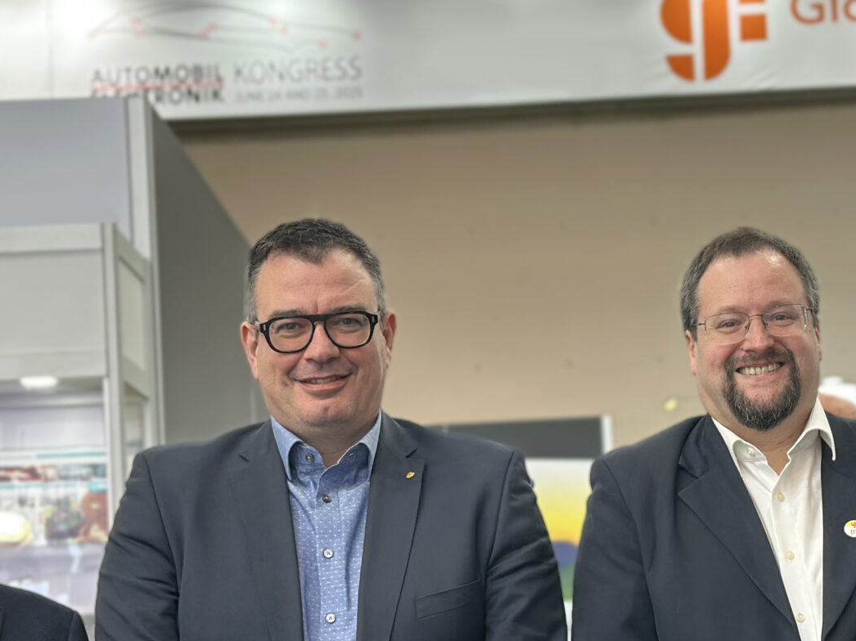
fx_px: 2324
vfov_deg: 15.6
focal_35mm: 94
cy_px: 492
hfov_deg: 20.8
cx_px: 548
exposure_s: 1/100
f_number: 1.78
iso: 80
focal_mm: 6.86
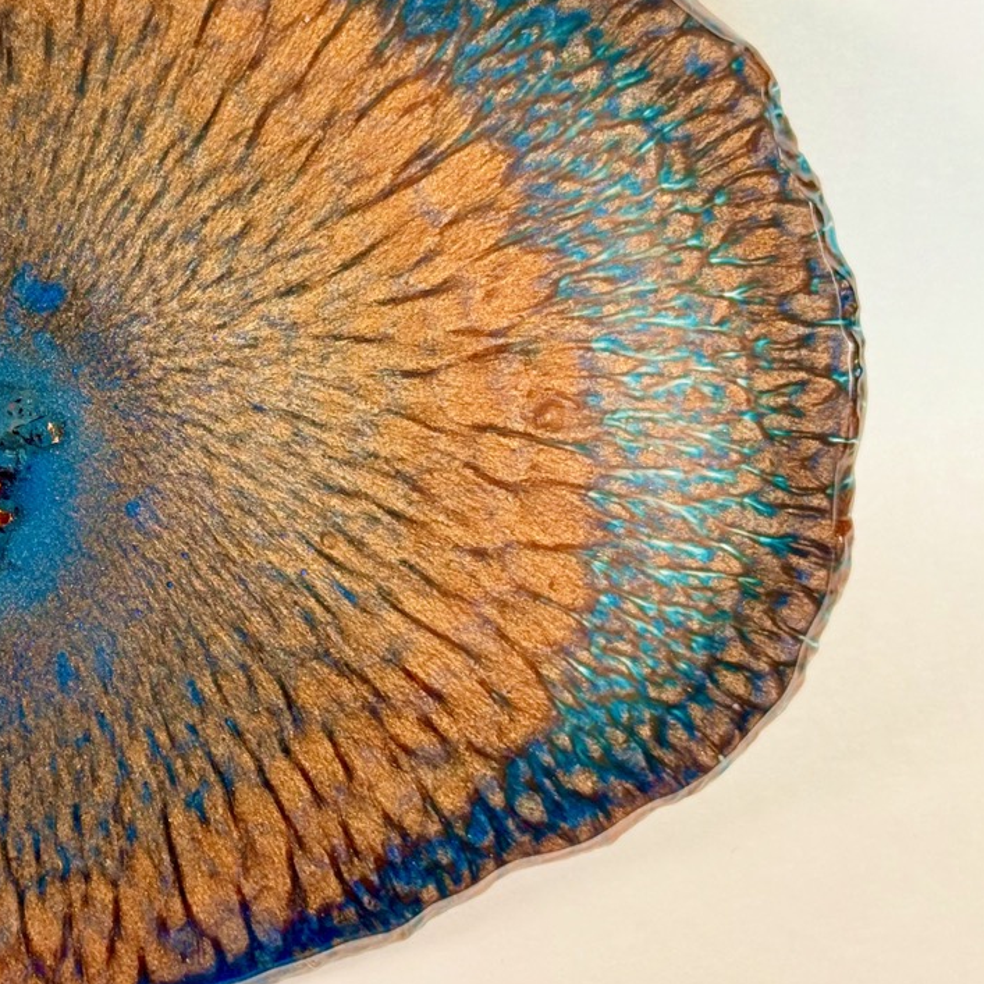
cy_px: 372
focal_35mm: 90
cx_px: -13
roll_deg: -2.2
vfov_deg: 19.3
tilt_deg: -44.1
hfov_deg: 18.8
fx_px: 2894
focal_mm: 6.76
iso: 160
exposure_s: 1/242
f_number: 1.78
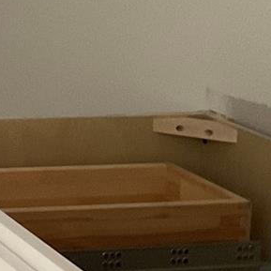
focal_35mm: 136
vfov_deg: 12.6
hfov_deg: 11.8
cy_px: -42
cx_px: -216
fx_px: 1205
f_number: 1.8
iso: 320
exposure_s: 1/59
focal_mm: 3
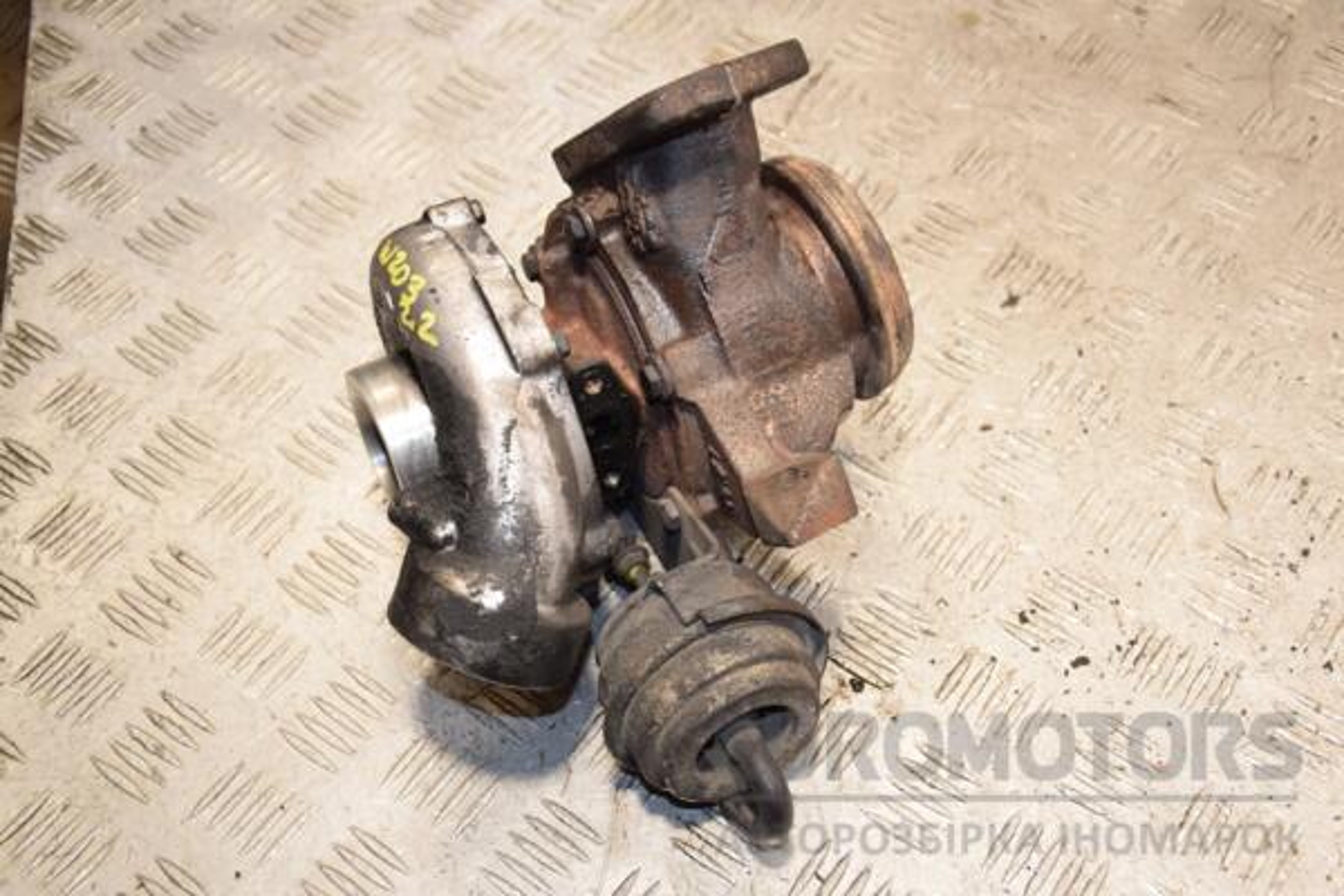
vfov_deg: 26.5
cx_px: 672
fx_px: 1904
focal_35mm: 51
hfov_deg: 38.9
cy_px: 448
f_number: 5
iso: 800
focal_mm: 34
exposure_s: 1/200
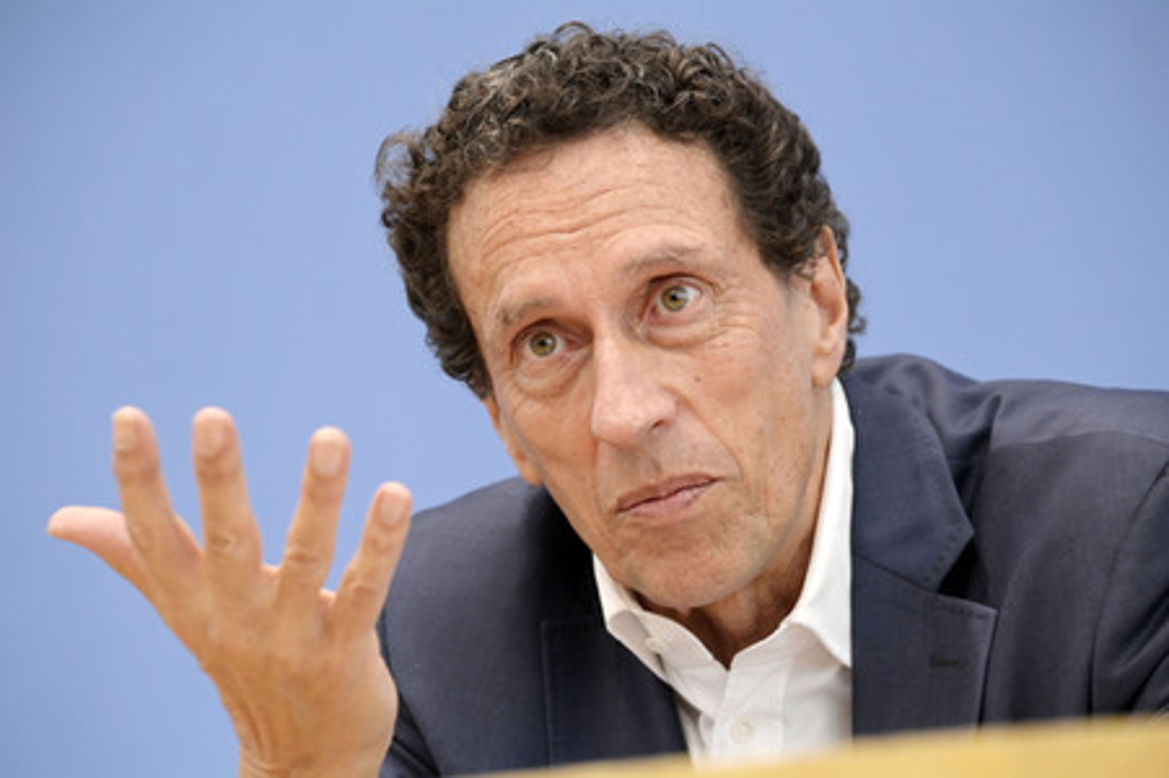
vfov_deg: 8.1
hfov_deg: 12.1
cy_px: 389
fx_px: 5516
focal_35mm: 170
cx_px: 584
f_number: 5.6
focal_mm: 170
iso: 3200
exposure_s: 1/400
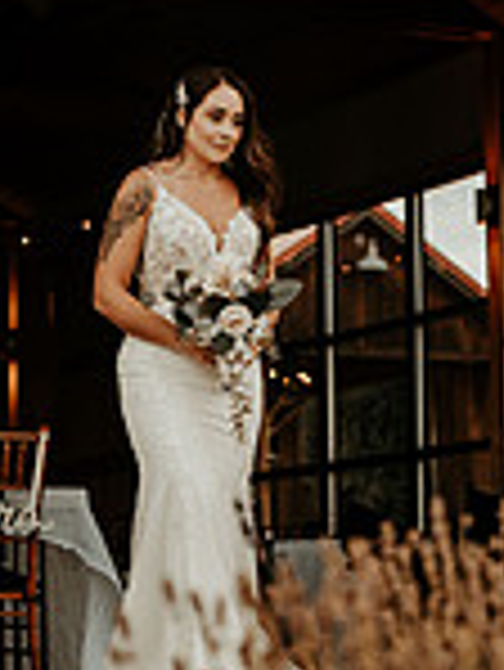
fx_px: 2811
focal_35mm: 145
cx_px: 302
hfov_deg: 10.2
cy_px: 261
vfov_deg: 13.6
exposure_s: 1/500
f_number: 2.8
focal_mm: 50
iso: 100
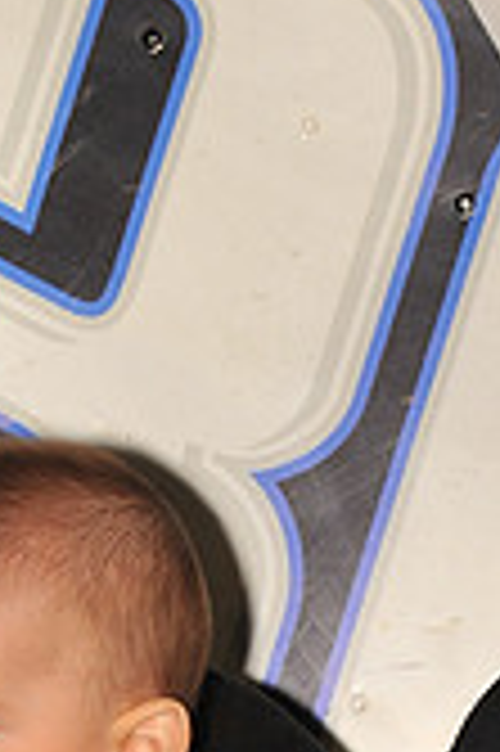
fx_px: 7599
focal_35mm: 364
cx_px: -5
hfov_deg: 3.8
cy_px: 833
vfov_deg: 5.6
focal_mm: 135
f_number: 9
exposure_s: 1/320
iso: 500
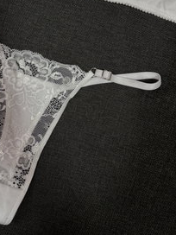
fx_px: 319
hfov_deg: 30.5
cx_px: 51
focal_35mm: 47
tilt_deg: -83.6
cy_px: 52
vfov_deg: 39.1
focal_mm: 6.76
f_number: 1.78
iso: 100
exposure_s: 1/121
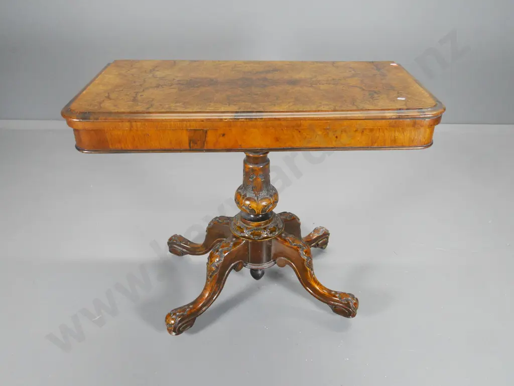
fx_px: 446
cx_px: 257
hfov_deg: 59.9
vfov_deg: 46.8
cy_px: 193
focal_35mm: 30
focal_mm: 15
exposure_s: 1/125
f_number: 4.5
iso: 3200
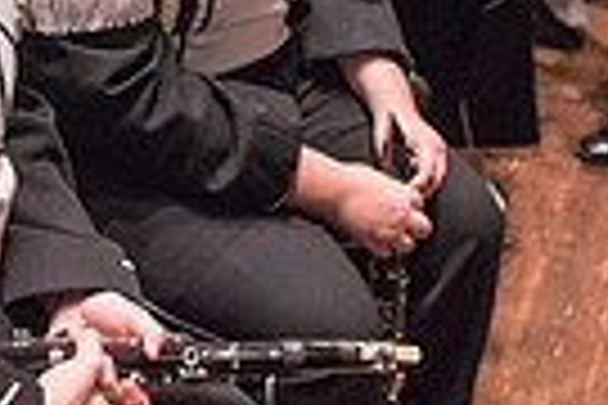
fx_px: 1739
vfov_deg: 12.5
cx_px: 243
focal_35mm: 103
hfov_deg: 19.8
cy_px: -245
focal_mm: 24
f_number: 2.8
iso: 4000
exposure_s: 1/400
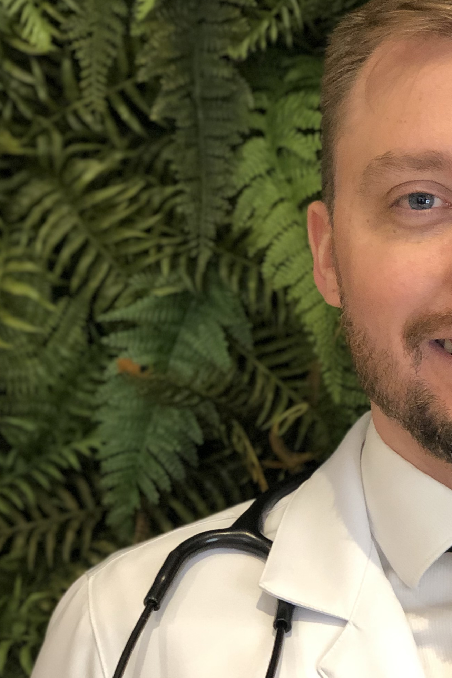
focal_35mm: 111
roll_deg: +0.4
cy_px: 456
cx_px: 507
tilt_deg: -2.8
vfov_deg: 18.4
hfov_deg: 12.1
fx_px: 2090
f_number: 2.4
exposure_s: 1/30
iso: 125
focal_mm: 6
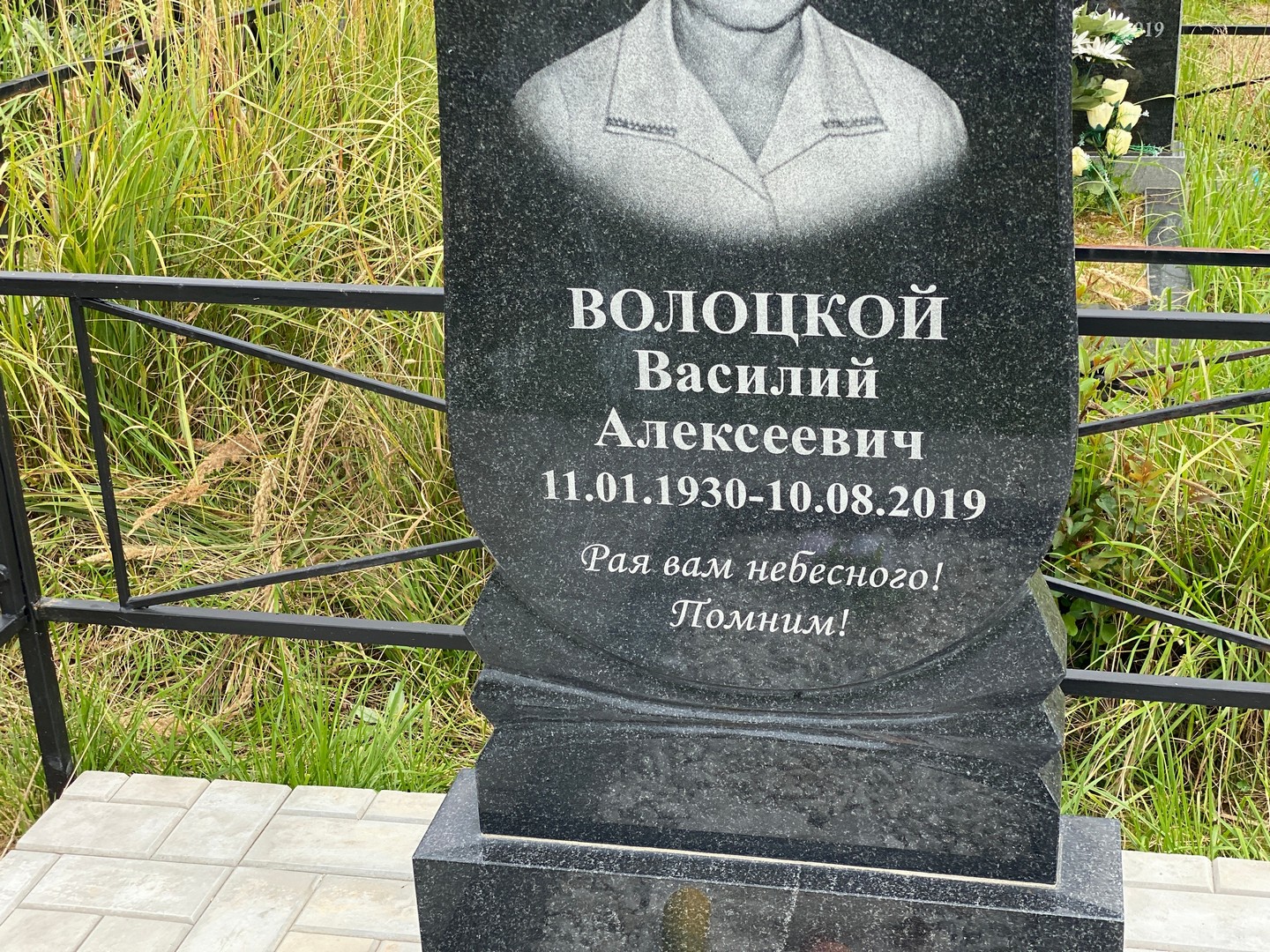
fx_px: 1908
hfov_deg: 36.8
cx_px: 635
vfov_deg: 28.0
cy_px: 476
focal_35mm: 52
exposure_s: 1/533
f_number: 2
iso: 20
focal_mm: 6
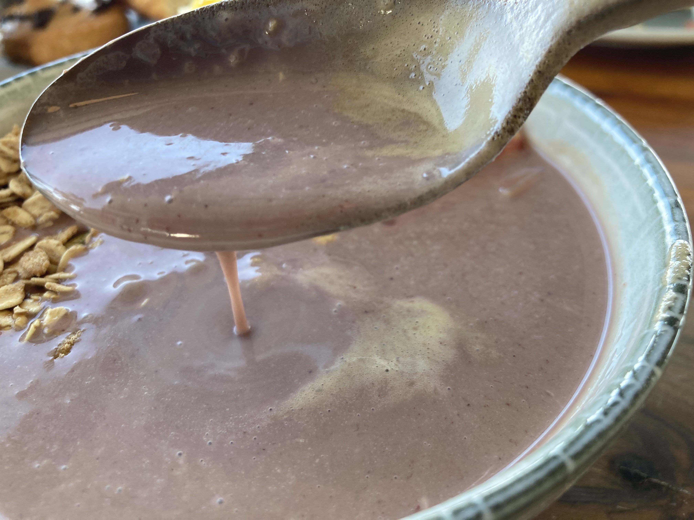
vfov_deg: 49.7
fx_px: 561
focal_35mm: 28
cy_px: 260
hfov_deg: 63.4
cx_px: 347
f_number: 1.8
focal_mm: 3.99
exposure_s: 1/121
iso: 50
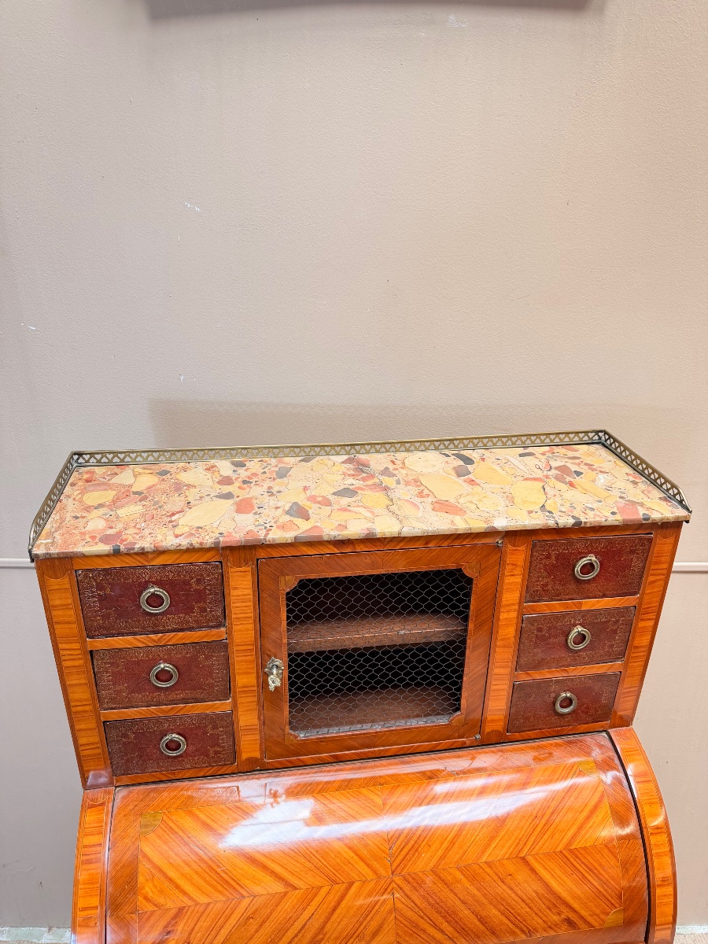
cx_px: 354
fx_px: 654
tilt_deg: -23.4
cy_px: 472
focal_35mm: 24
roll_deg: -0.6
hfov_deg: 56.8
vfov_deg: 71.6
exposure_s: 1/50
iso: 160
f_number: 1.78
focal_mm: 6.76
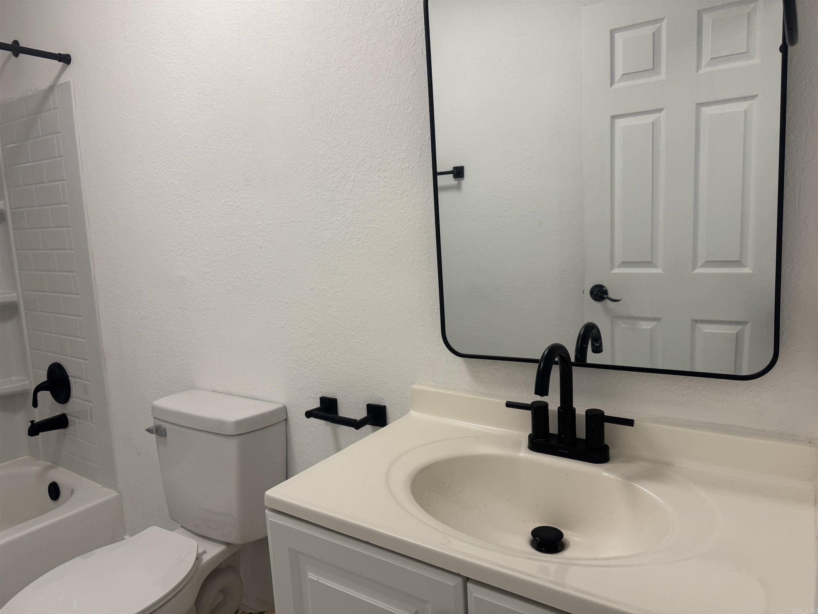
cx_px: 409
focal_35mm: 24
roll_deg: +1.9
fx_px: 567
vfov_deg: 56.8
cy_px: 307
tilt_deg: -9.0
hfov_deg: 71.6
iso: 125
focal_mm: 6.76
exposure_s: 1/120
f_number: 1.78
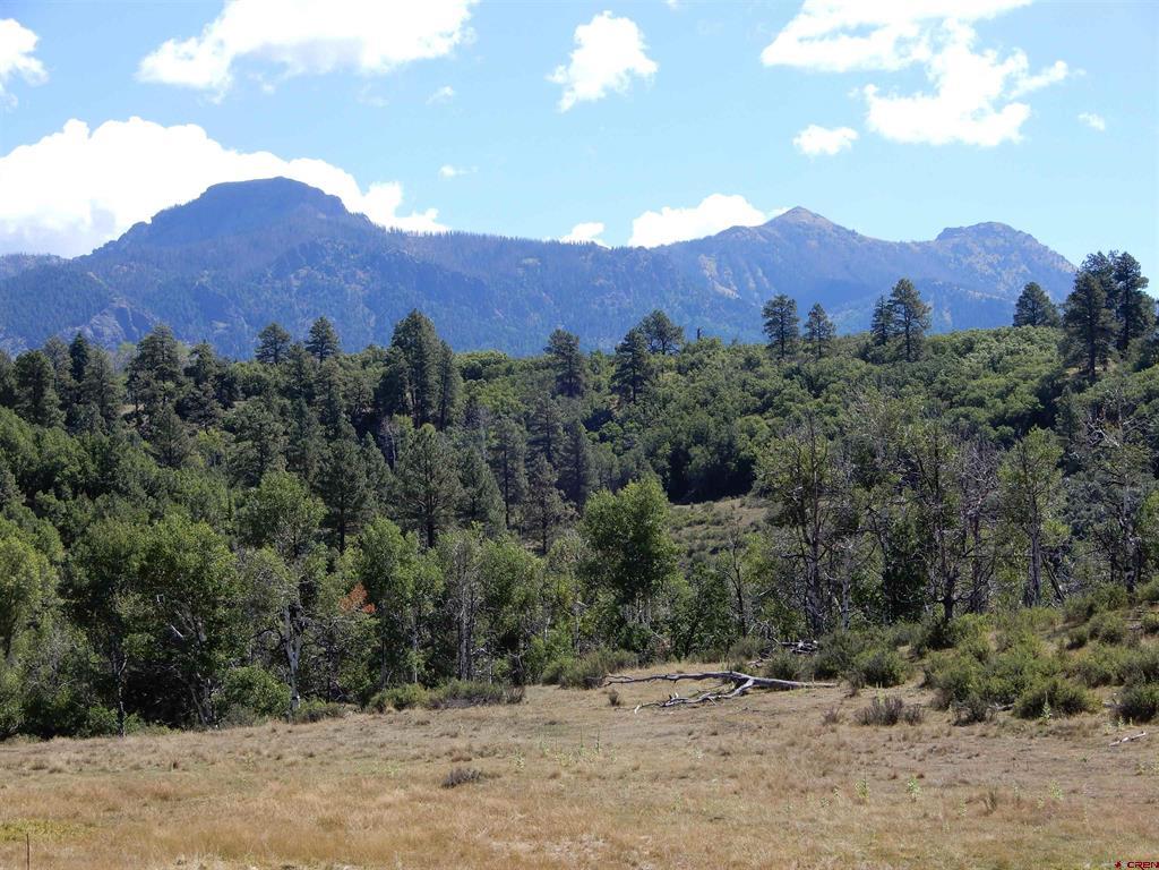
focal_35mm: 77
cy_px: 435
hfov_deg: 25.3
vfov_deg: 19.1
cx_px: 580
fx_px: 2578
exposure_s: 1/400
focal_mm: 13.7
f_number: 4.5
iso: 80
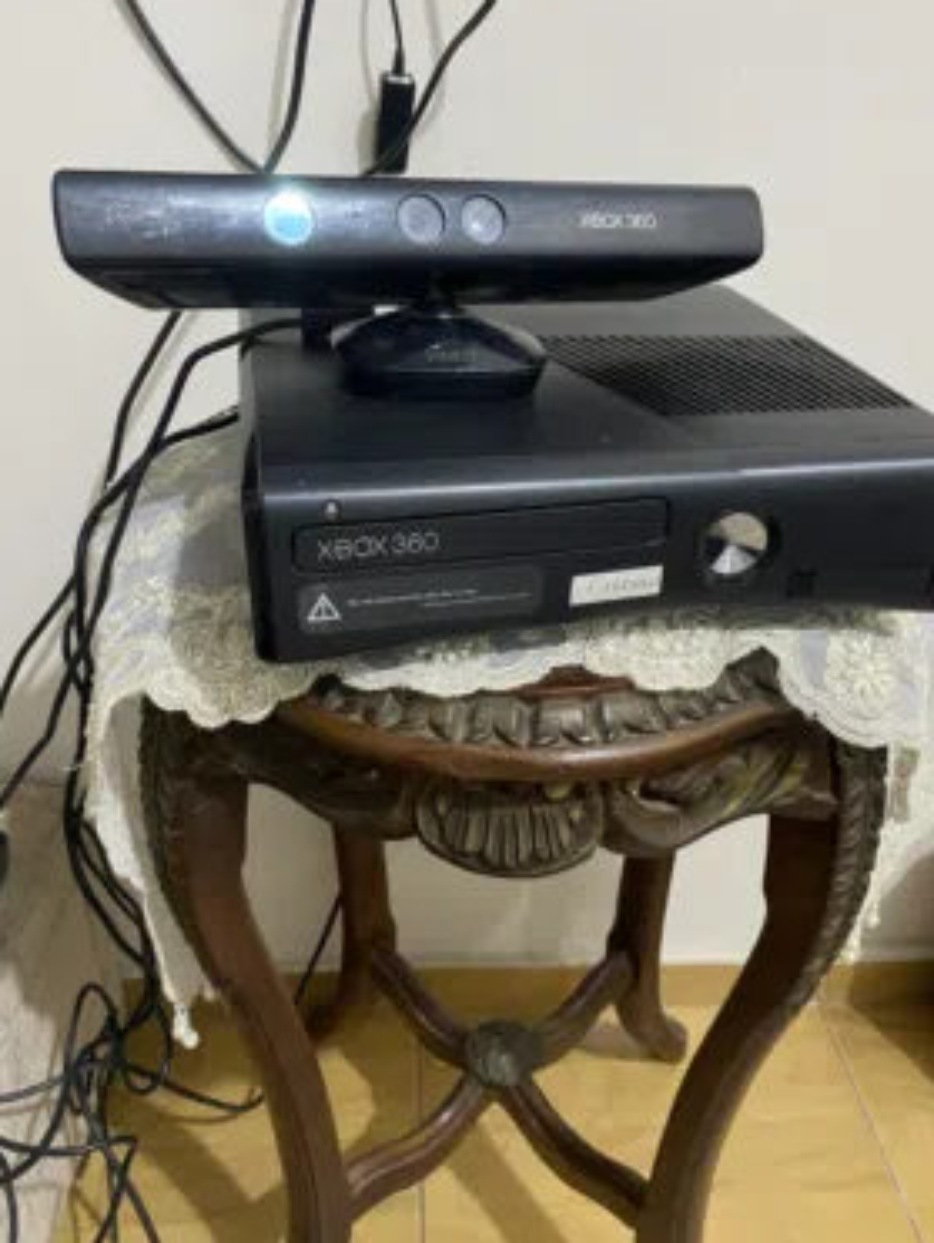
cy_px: 630
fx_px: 1006
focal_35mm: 28
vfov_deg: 63.4
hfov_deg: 49.8
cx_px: 472
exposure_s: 1/40
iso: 500
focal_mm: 4.25
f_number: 1.8
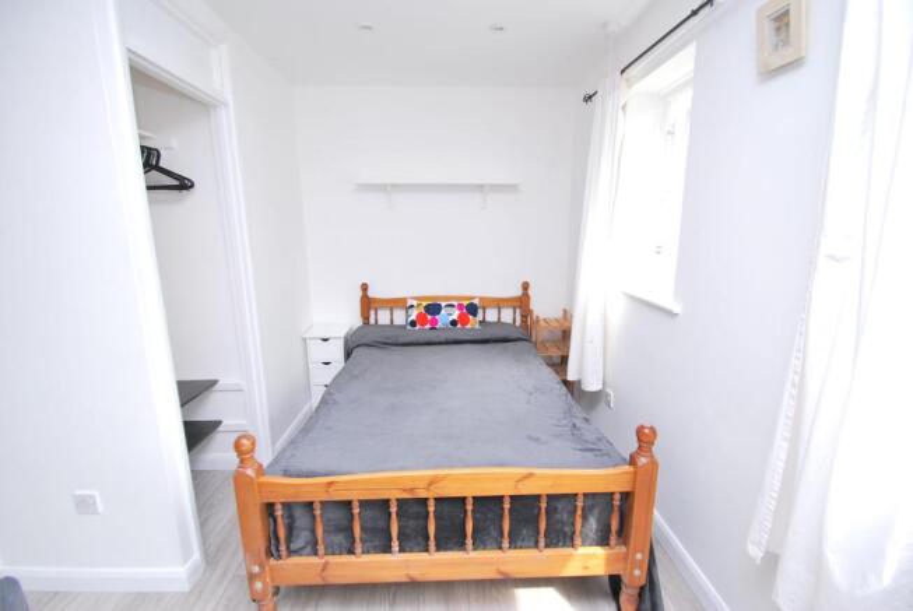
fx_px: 381
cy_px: 306
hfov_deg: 100.3
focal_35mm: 15
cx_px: 456
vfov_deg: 77.5
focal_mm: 10
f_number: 4.5
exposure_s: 1/80
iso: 200
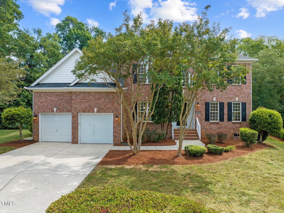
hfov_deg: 71.6
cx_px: 142
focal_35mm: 24
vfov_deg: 56.8
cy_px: 106
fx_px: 197
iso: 400
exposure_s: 1/2500
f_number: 2.8
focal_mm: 12.29
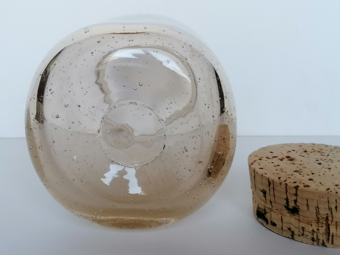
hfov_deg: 38.9
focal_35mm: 49
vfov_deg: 29.7
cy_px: 128
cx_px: 170
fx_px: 481
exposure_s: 1/50
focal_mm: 4.75
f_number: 1.8
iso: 100
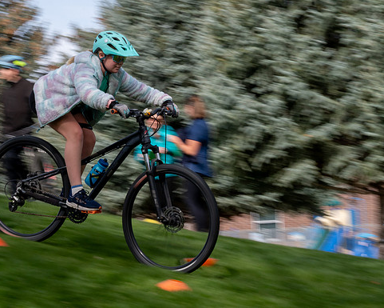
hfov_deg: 11.6
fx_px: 1887
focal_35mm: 166
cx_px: 181
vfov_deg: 9.3
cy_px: 116
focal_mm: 75
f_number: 22
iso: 200
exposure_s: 1/60
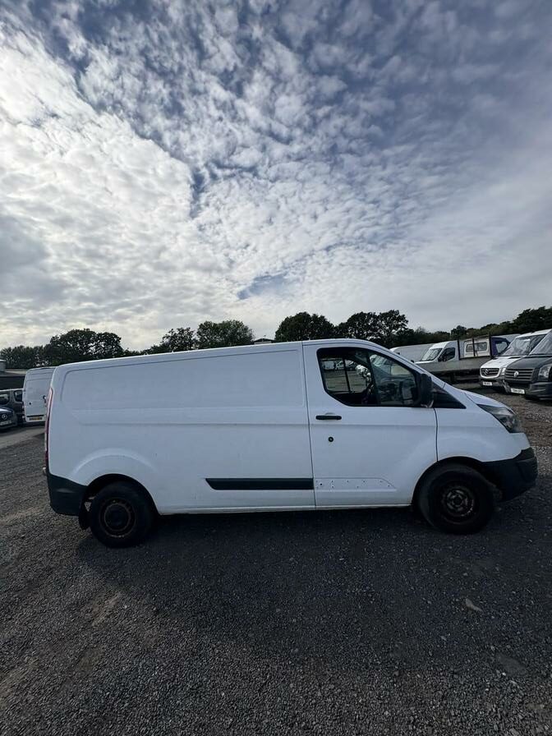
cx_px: 276
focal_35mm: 14
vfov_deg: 102.1
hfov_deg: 85.7
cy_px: 368
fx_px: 298
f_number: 2.2
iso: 50
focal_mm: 2.22
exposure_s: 1/3390
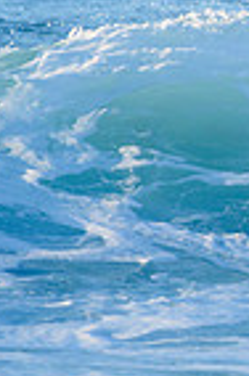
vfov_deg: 1.0
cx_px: 731
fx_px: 21340
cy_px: -68
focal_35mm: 2047
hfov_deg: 0.7
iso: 450
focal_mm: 500
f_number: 5.6
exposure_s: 1/2000
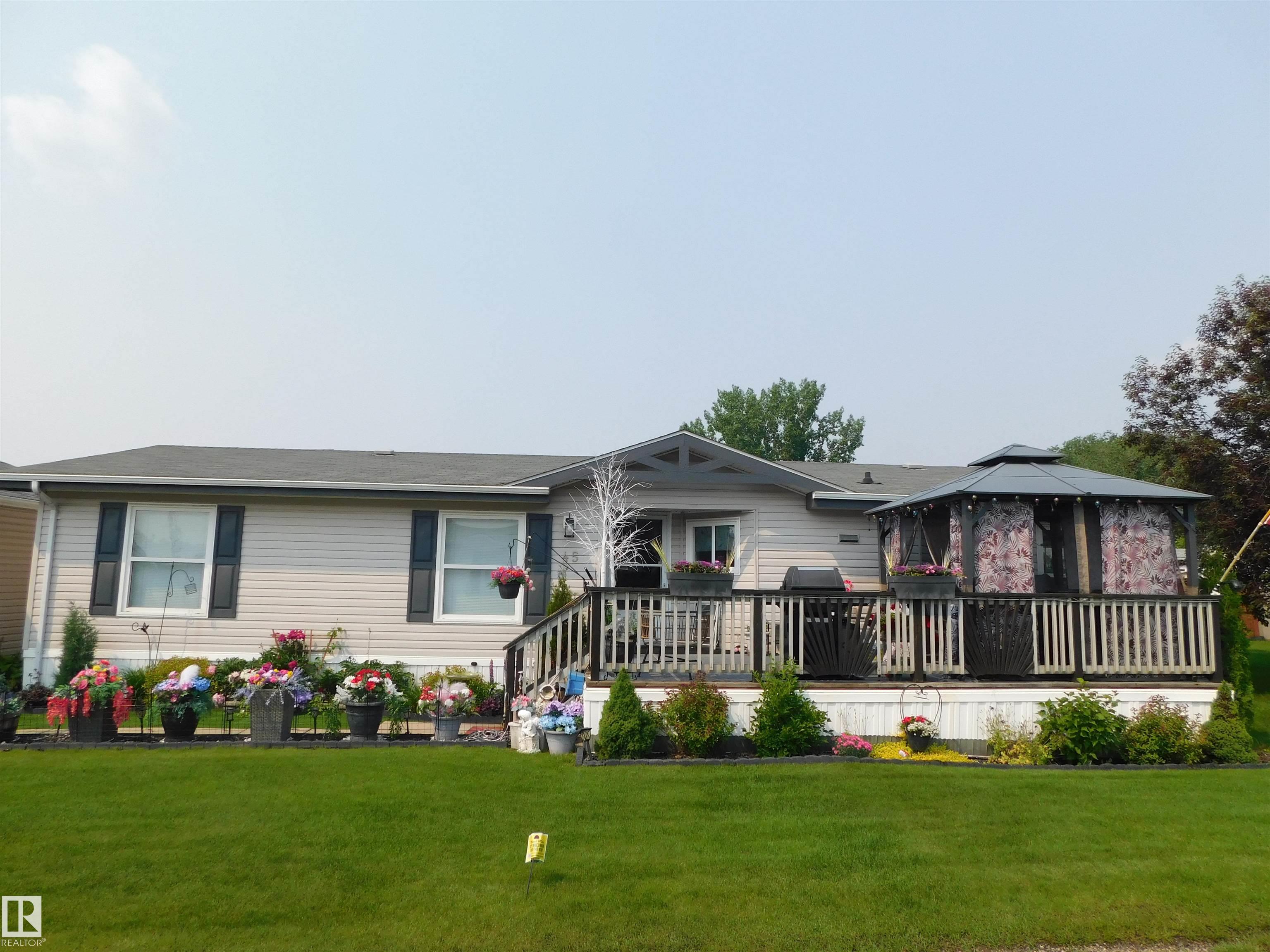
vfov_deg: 58.9
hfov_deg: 73.9
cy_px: 476
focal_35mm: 23
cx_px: 635
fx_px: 844
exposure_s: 1/500
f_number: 6
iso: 125
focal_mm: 4
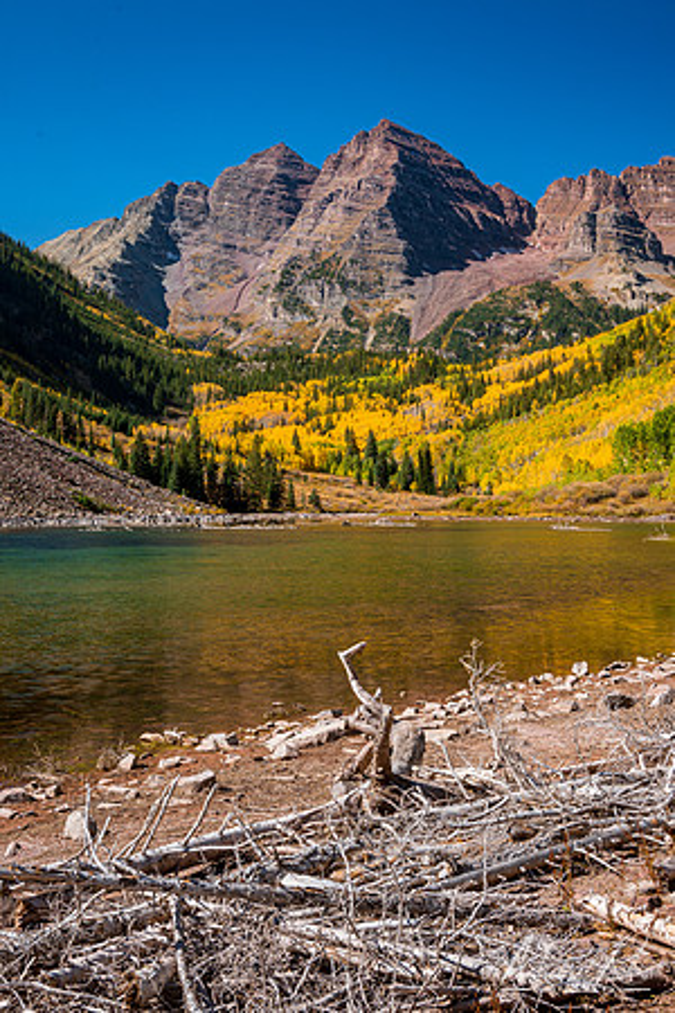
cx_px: 338
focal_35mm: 45
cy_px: 506
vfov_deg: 43.6
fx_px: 1266
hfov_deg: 29.9
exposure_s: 1/30
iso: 100
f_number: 13
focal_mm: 30
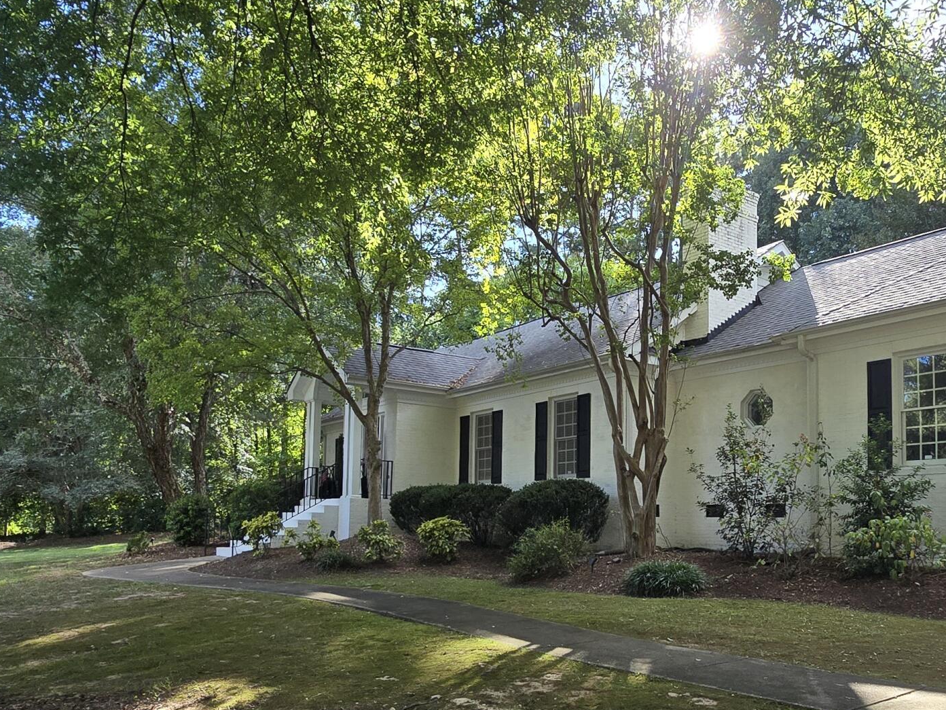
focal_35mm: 28
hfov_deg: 63.0
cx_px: 554
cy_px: 462
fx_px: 765
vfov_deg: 49.1
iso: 50
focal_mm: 2.2
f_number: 2.2
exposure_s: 1/380
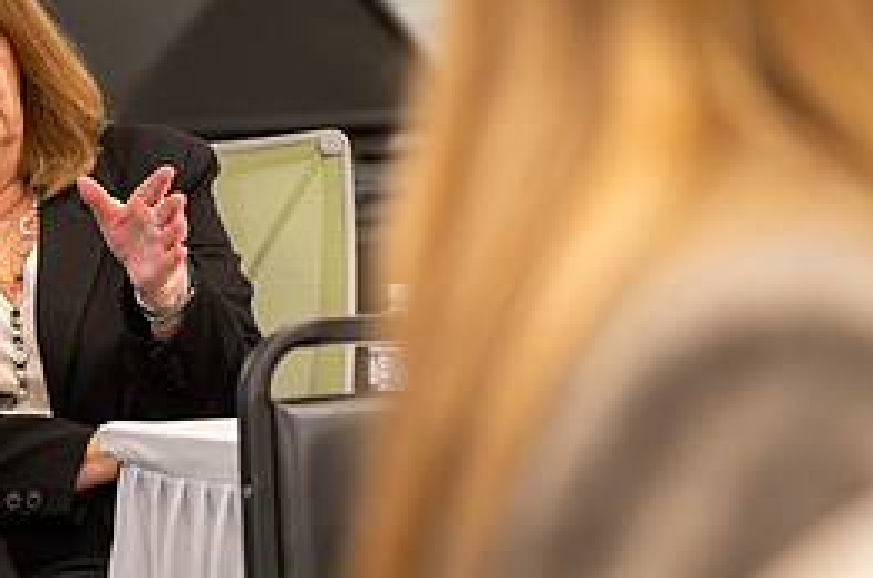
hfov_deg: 7.7
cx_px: 308
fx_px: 6463
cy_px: 234
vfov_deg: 5.1
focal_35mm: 267
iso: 1600
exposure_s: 1/100
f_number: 4
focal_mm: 120
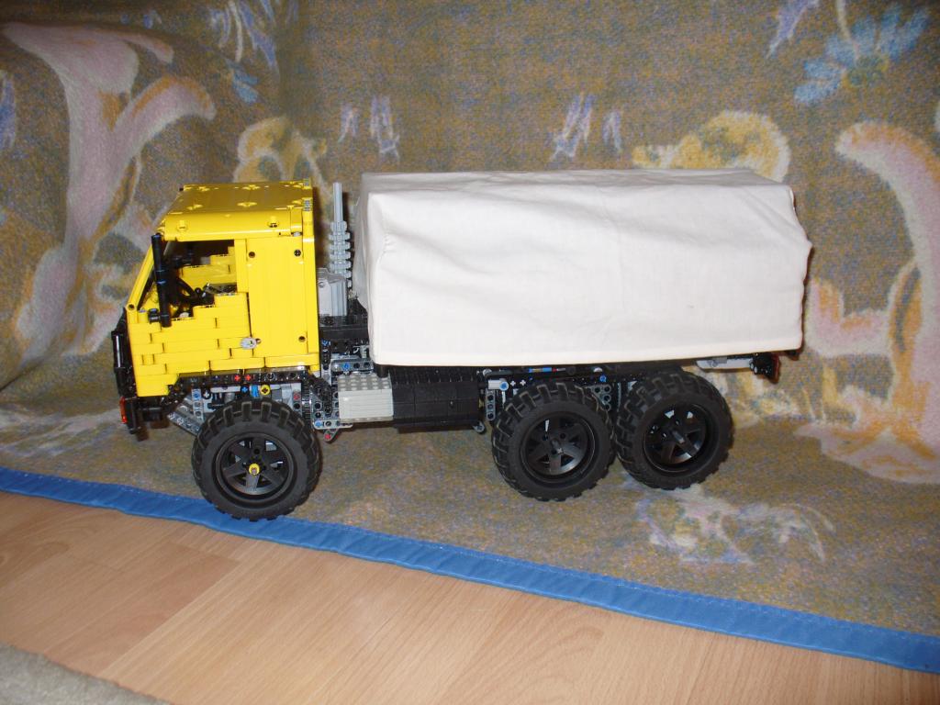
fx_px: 1005
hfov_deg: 50.1
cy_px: 352
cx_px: 470
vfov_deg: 38.7
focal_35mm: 37
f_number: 2.8
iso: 100
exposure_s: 1/30
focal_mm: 6.1
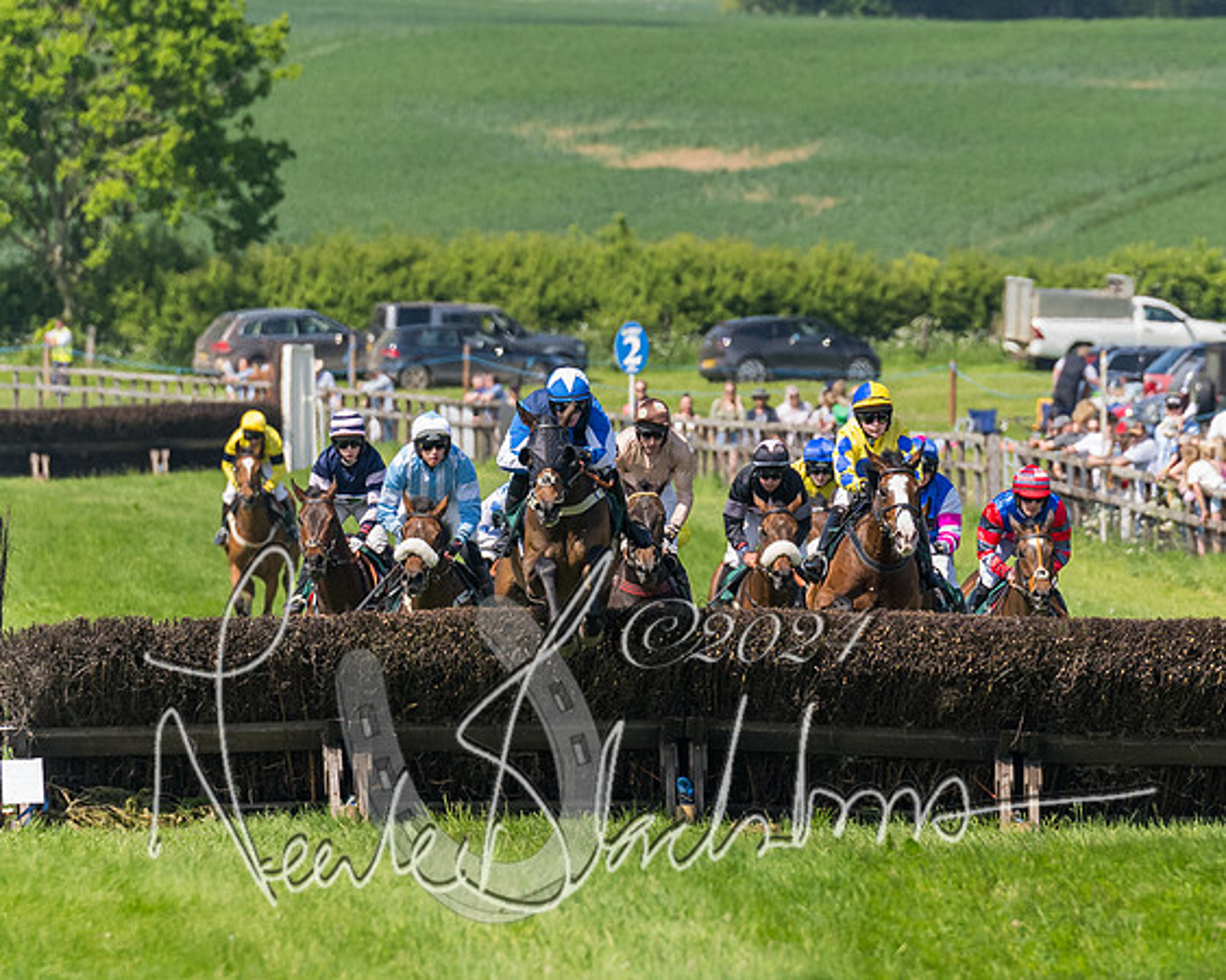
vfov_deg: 2.9
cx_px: 760
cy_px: 372
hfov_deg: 3.6
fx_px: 19315
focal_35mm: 532
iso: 400
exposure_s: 1/3200
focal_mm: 200
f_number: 4
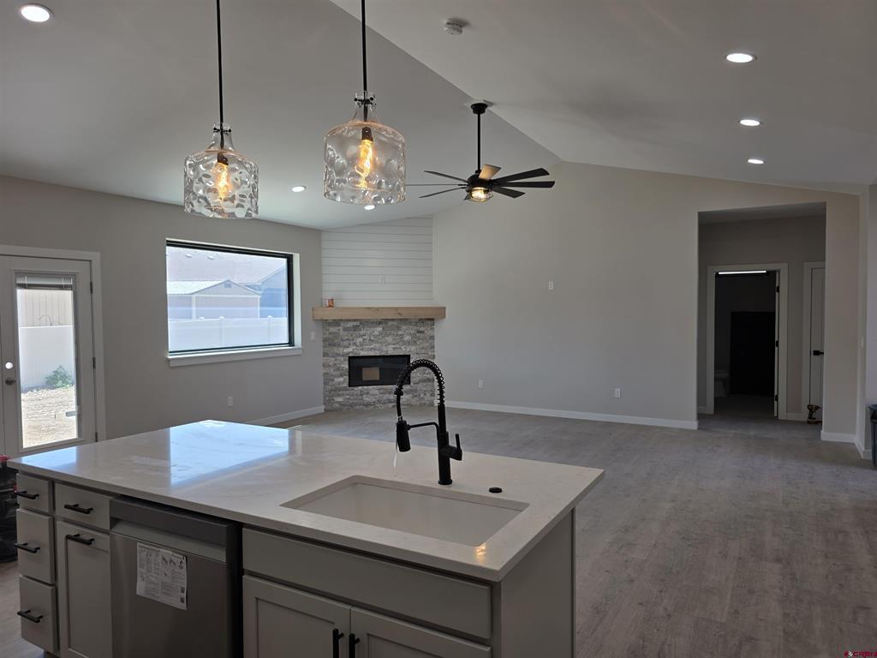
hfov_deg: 73.9
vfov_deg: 58.9
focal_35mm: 23
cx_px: 438
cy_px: 329
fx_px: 583
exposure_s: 1/120
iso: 16
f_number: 1.7
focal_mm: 6.3
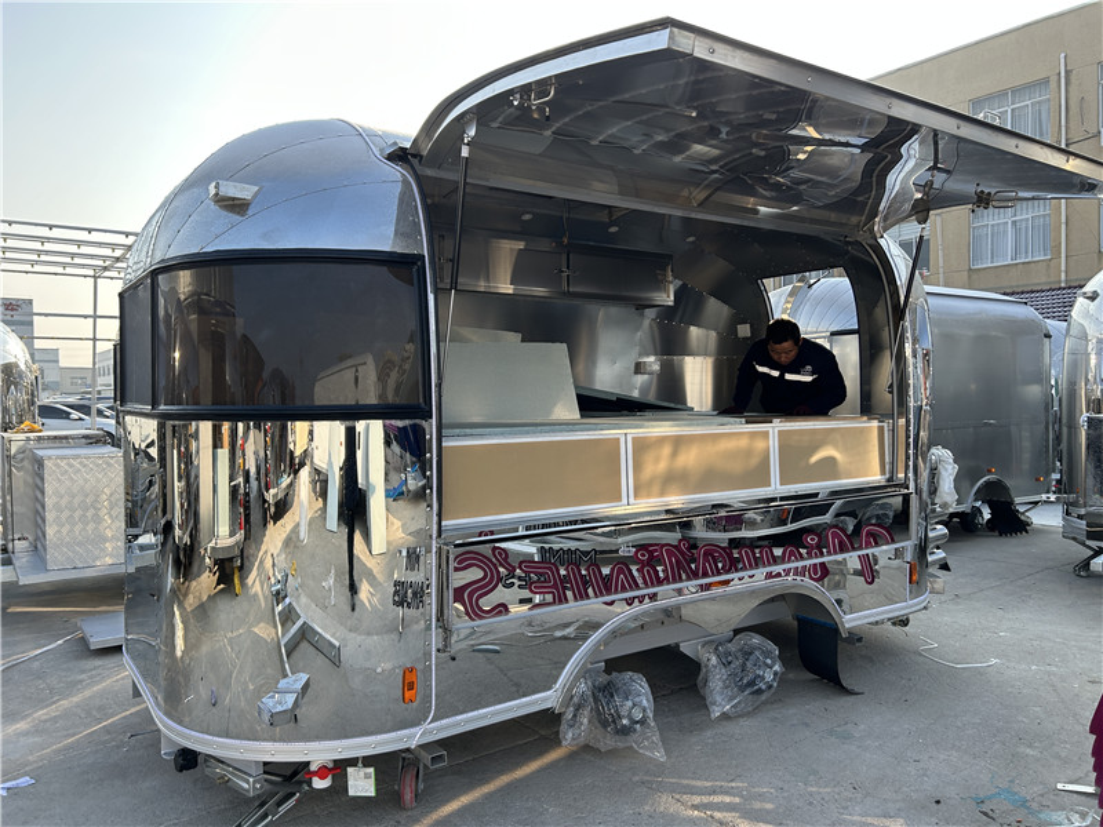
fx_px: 828
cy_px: 414
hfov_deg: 67.3
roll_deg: +1.3
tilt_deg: -0.4
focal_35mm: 26
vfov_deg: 53.1
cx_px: 552
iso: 50
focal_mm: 5.7
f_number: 1.5
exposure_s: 1/1068
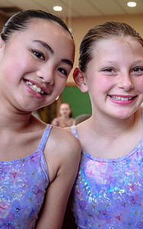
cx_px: 126
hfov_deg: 18.1
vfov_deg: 28.9
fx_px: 442
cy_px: 136
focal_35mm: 71
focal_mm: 30
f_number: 4
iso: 500
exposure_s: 1/200
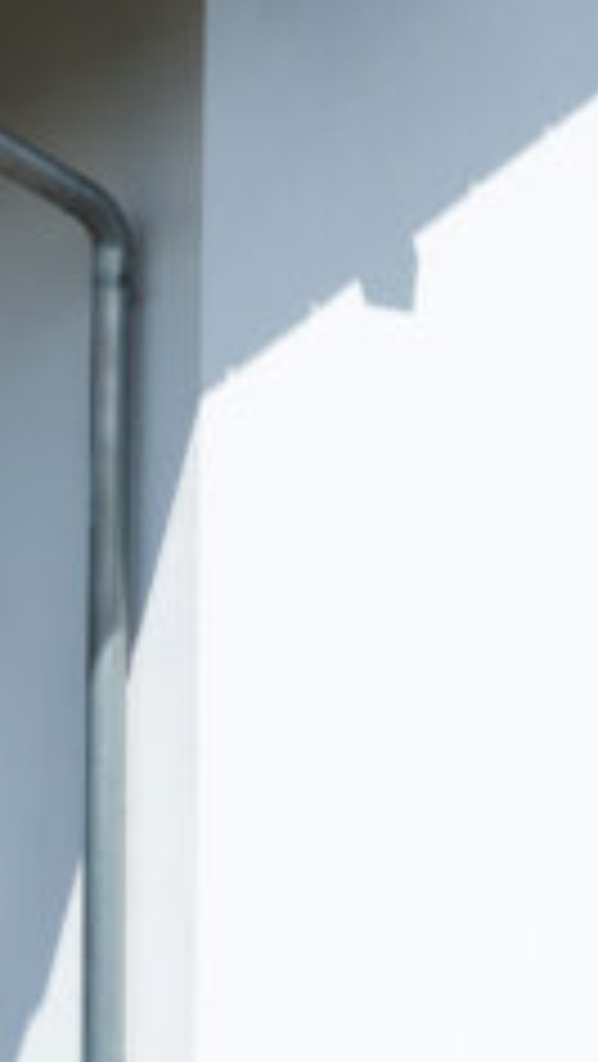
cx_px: 504
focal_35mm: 100
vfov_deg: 21.3
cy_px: 410
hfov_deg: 12.1
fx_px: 2815
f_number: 8
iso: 100
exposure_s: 1/500
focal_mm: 22
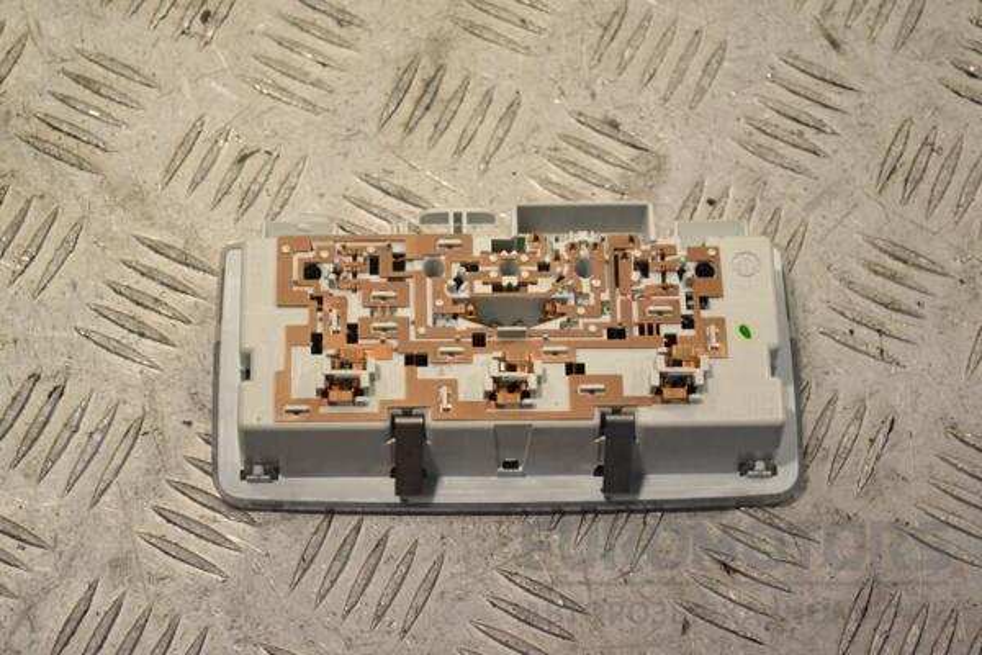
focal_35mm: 82
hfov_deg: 24.6
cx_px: 491
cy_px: 328
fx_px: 2250
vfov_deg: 16.6
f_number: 5.6
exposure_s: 1/800
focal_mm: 55
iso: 3200
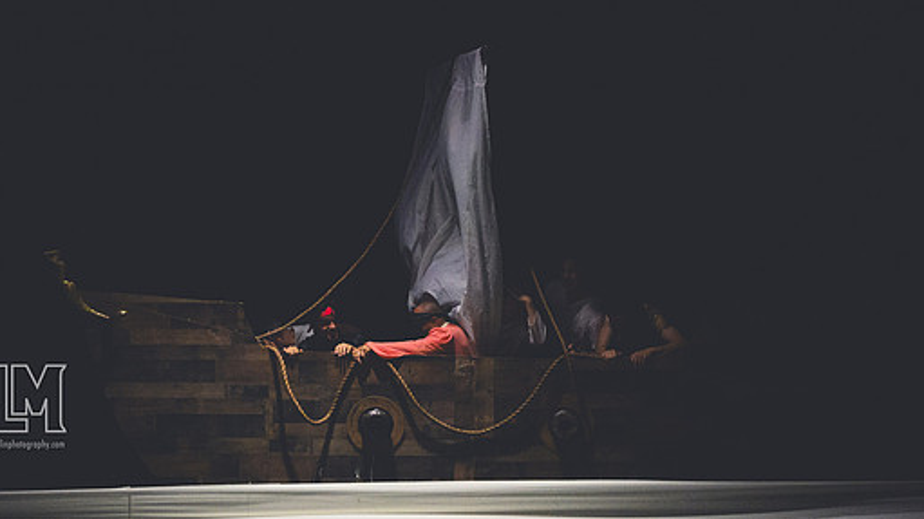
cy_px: 369
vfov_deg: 5.5
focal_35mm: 221
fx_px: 5413
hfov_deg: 9.8
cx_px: 457
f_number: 2.8
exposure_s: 1/100
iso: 12800
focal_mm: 116
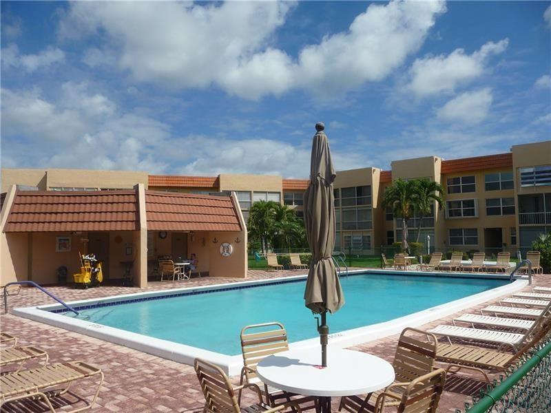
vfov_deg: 49.7
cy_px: 206
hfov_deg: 63.4
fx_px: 446
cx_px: 276
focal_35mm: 28
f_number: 8
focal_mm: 4.7
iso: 100
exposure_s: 1/500
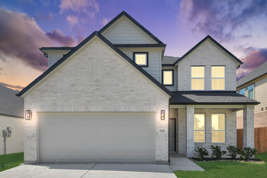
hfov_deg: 71.5
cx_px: 135
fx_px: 185
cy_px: 89
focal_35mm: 25
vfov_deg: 51.3
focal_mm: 16
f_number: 13
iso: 100
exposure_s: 1/250
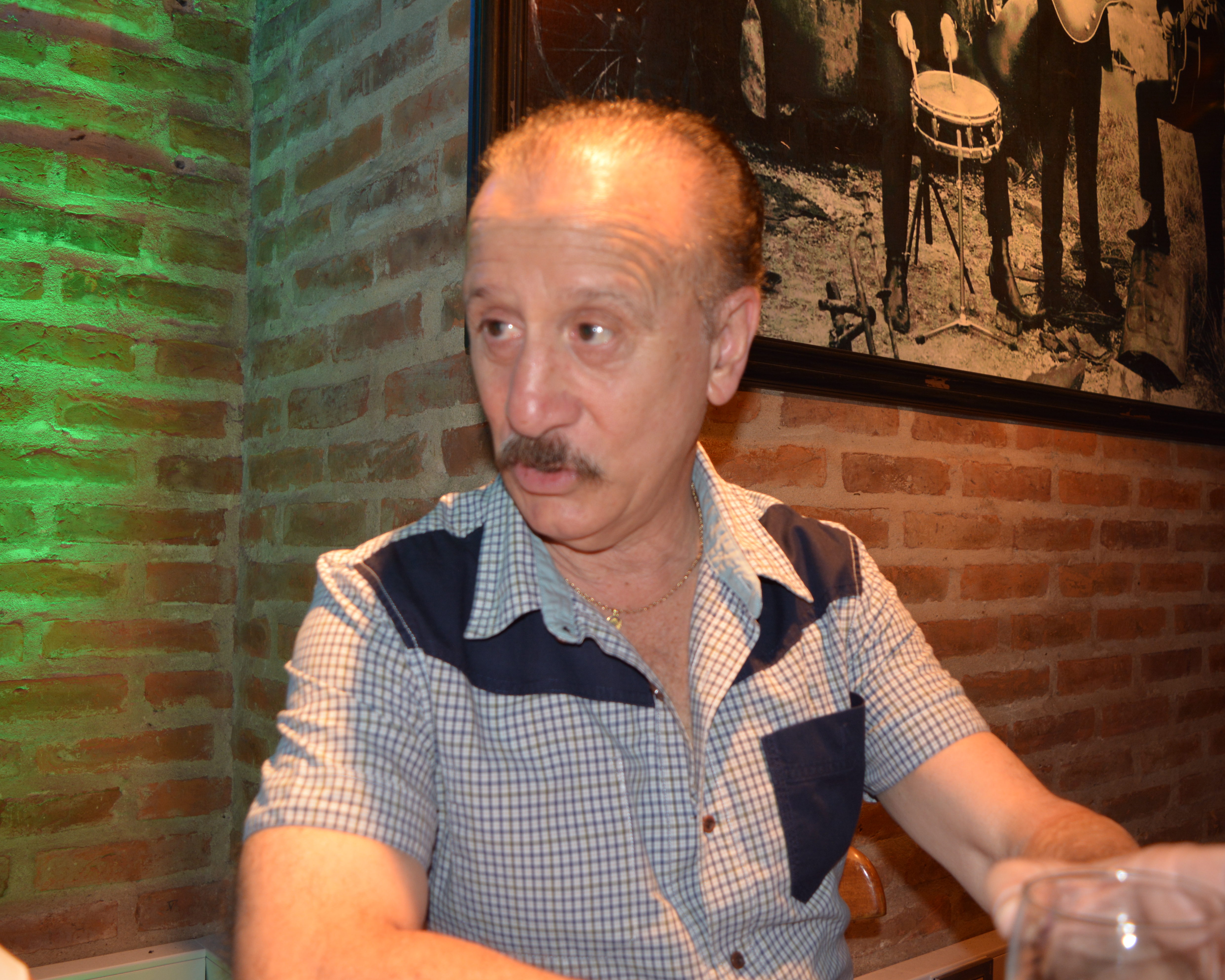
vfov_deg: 43.4
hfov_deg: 52.8
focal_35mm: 34
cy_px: 490
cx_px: 645
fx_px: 1233
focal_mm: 20
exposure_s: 1/30
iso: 320
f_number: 3.5
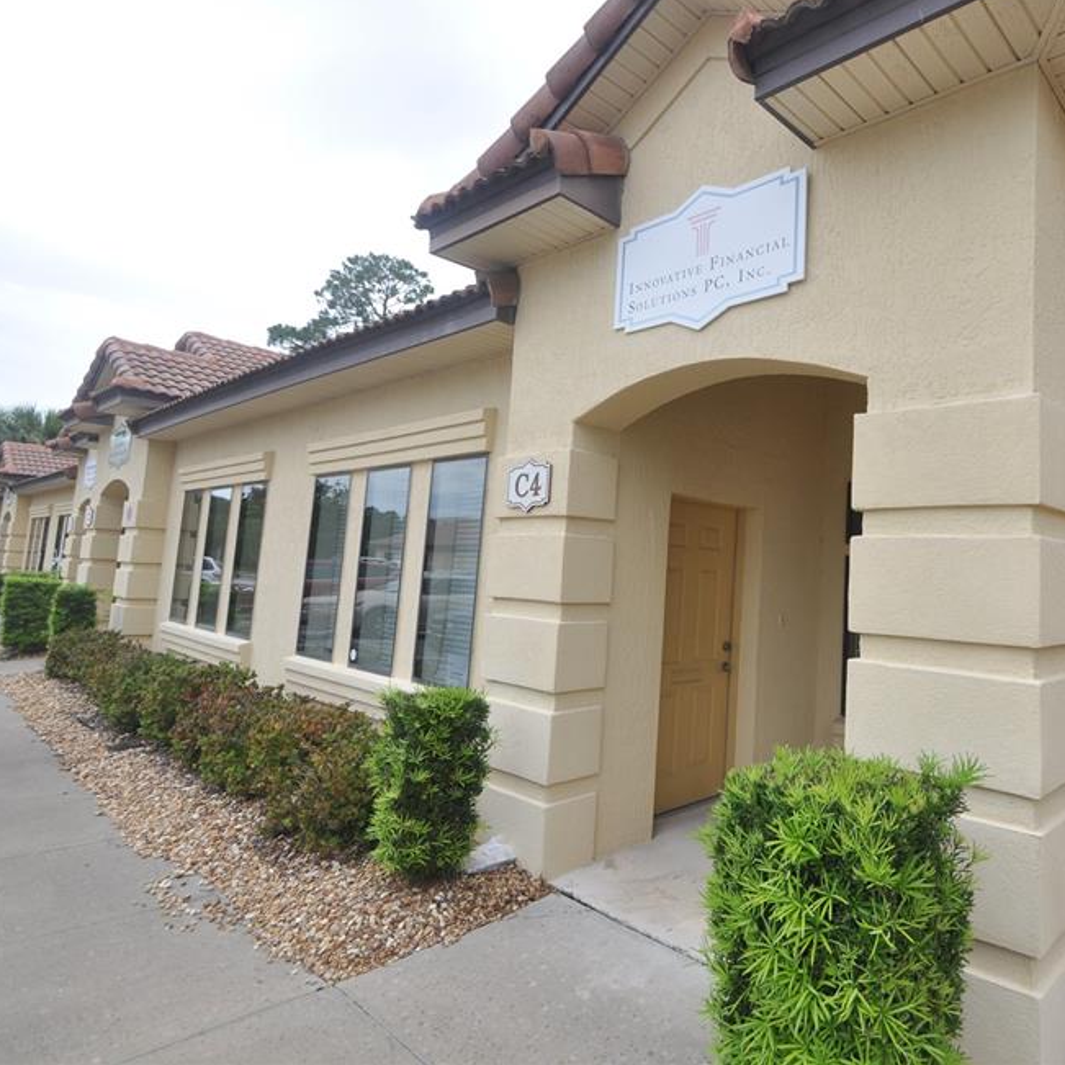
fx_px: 696
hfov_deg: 71.5
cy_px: 510
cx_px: 750
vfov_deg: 74.8
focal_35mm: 20
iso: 200
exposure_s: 1/200
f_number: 7.1
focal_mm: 10
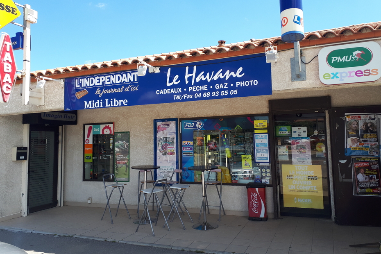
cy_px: 108
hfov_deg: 63.7
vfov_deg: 44.8
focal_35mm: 29
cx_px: 195
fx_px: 307
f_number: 1.9
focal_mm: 3.6
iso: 40
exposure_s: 1/585
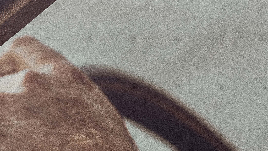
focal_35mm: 227
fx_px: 1613
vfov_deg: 5.3
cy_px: 227
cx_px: 146
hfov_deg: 9.5
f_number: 2.5
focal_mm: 50
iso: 800
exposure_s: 1/640
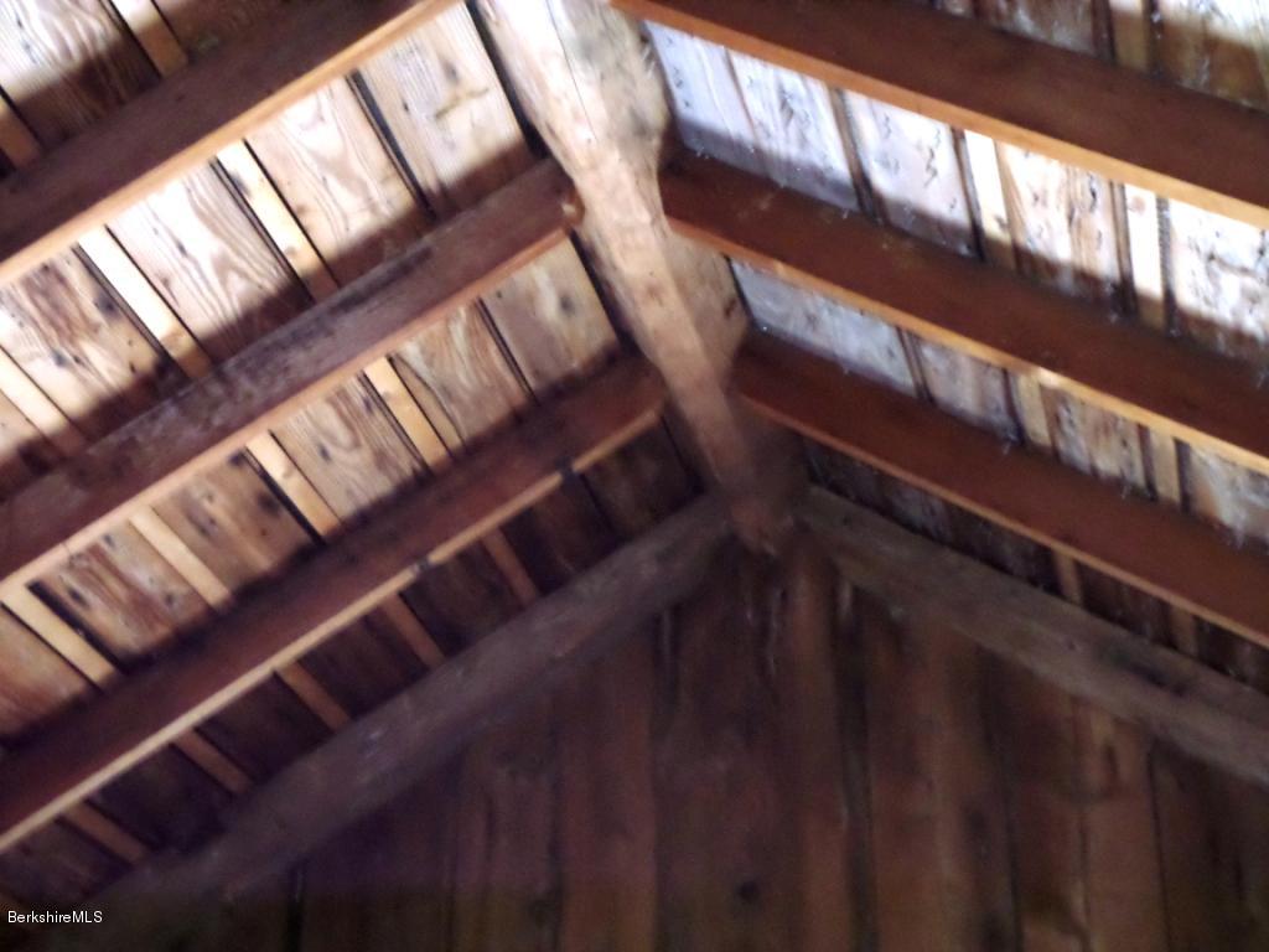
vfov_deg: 21.9
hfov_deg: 29.0
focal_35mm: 67
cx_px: 634
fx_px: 2456
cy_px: 476
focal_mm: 12
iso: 640
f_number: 4.1
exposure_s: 1/8
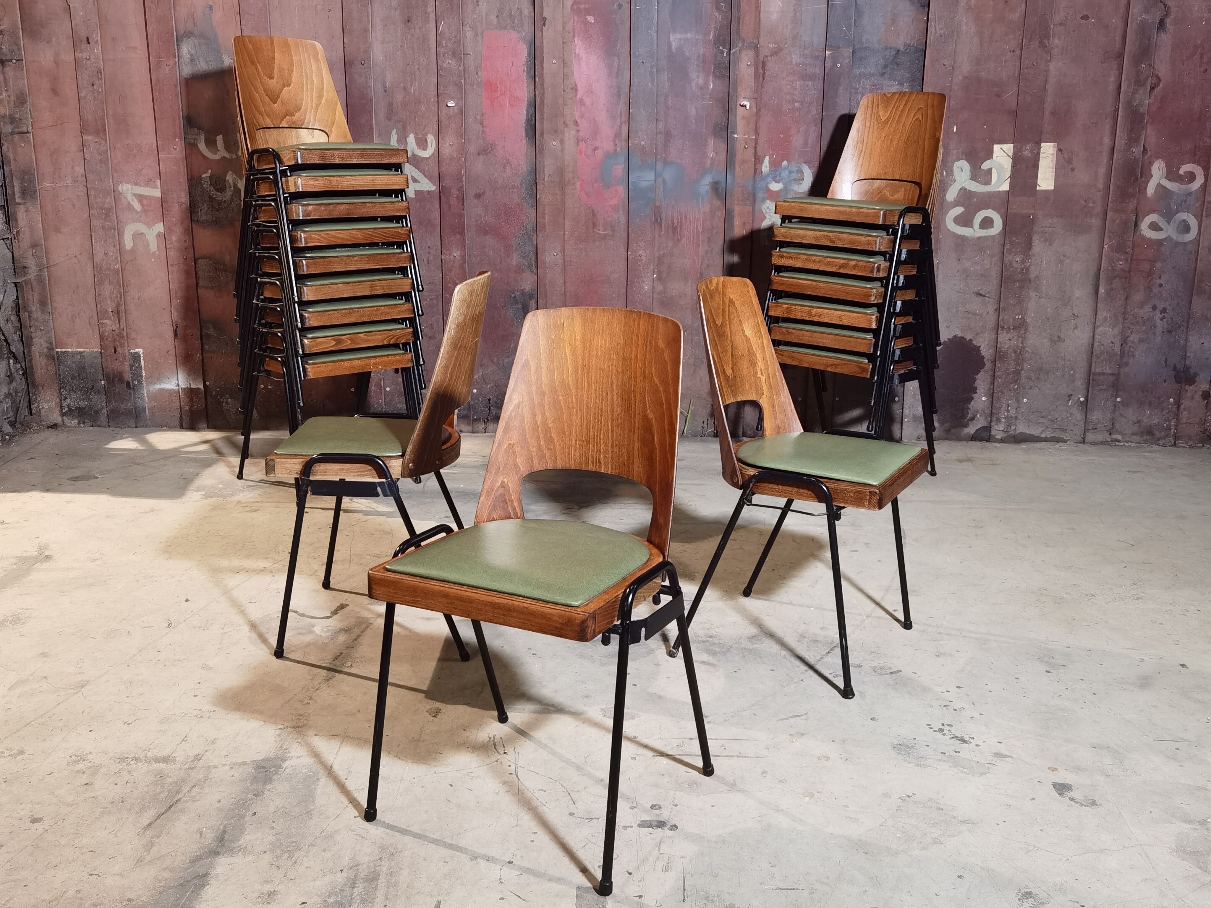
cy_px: 454
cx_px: 606
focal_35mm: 34
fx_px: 1189
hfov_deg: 54.0
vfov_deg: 41.8
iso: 500
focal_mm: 6.71
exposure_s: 1/33.3
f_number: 1.9
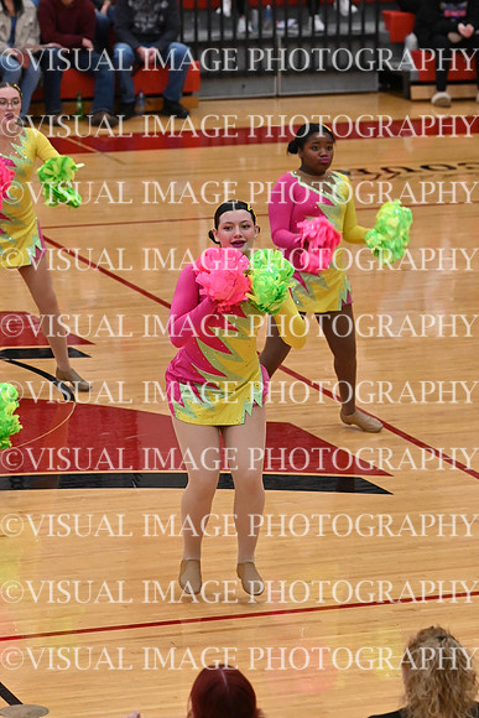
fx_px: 3590
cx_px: 240
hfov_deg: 7.6
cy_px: 359
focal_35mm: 180
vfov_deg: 11.4
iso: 6400
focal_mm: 120
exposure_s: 1/400
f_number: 4
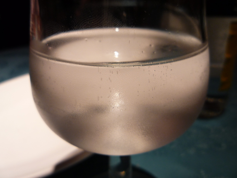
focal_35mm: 30
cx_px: 118
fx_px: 205
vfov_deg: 46.8
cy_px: 89
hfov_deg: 60.0
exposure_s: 1/30
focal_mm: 5.2
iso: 125
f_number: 3.3
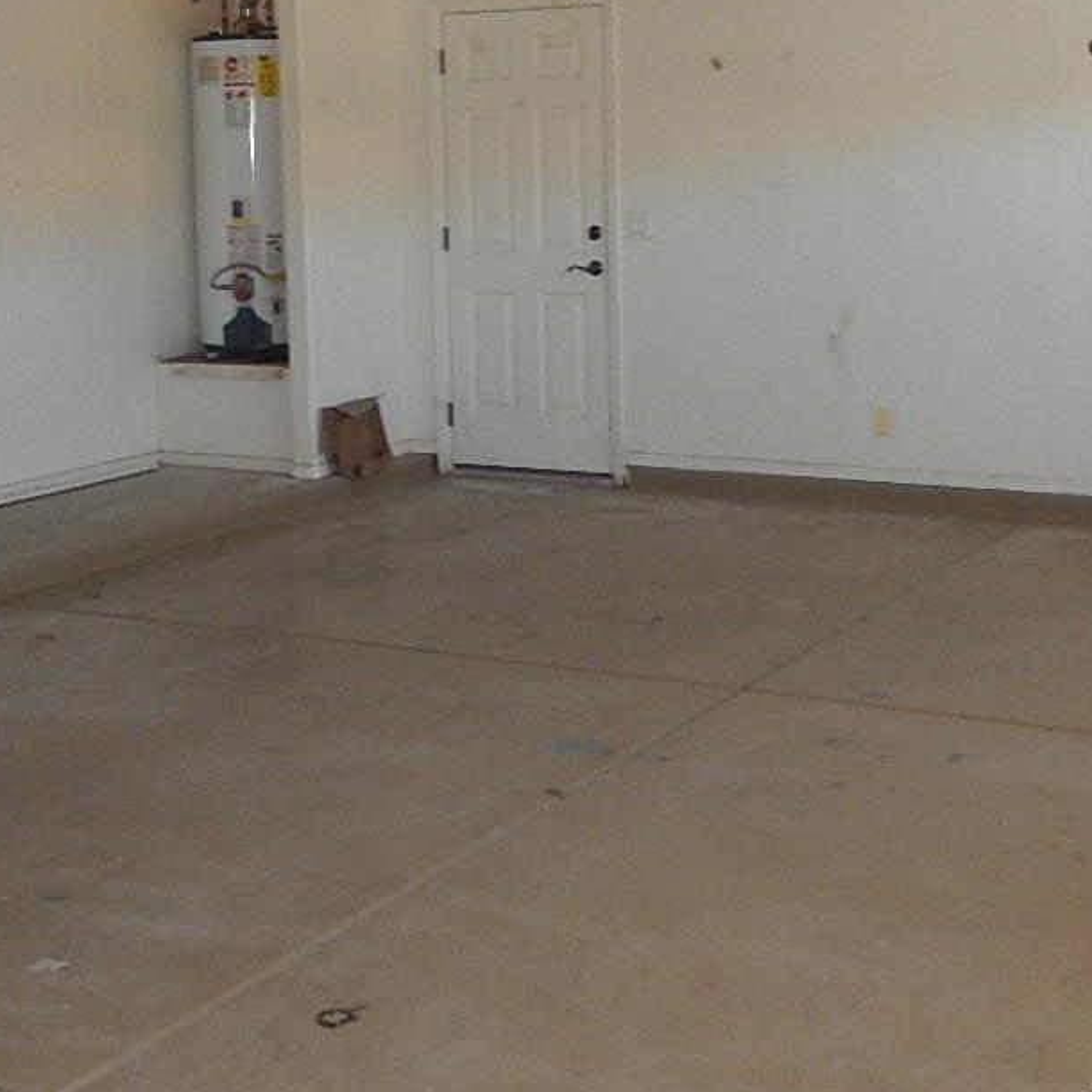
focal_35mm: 58
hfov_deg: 29.5
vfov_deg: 29.1
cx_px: 523
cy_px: 281
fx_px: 2070
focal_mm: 4.5
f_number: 3.4
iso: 320
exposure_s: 1/30
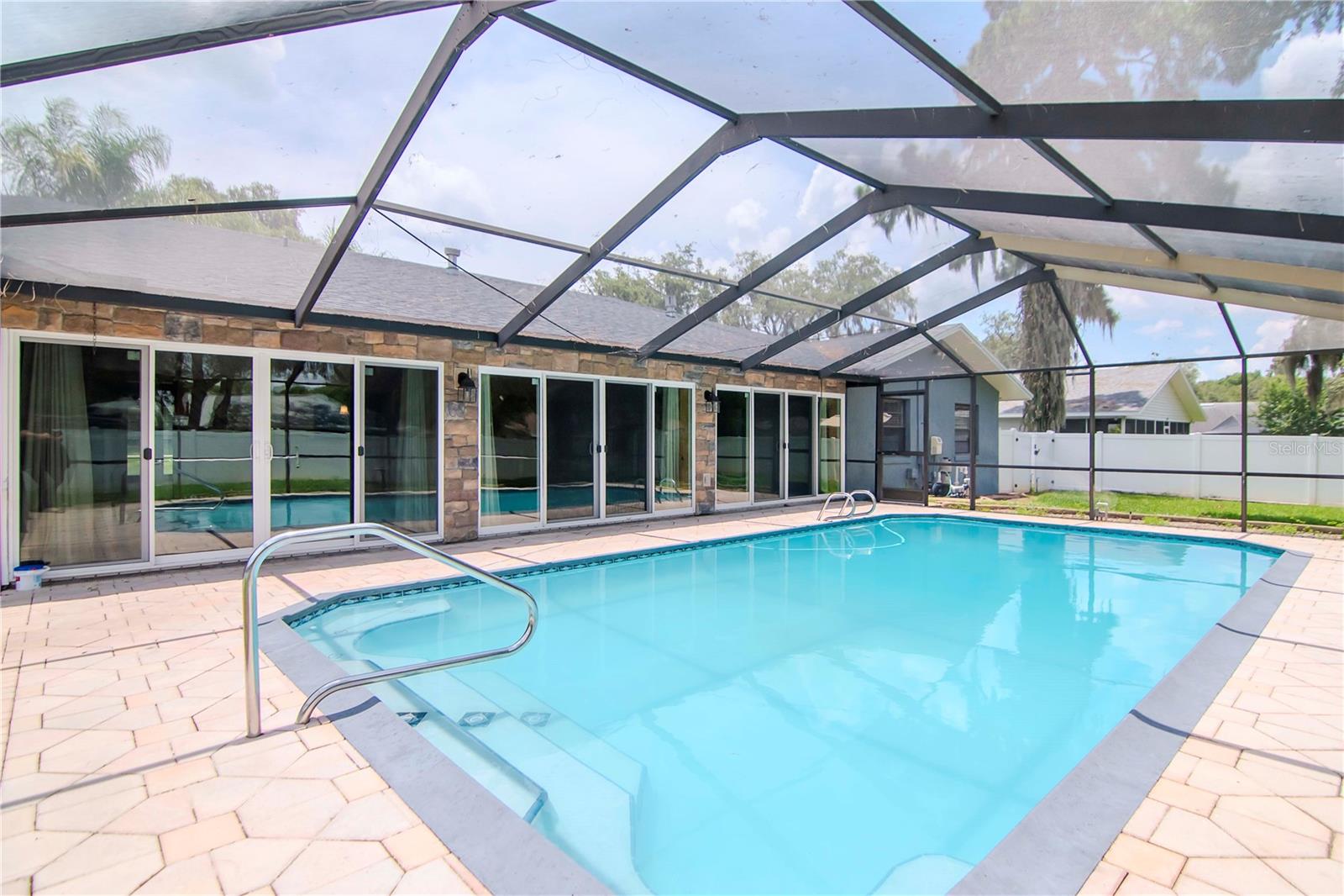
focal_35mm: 16
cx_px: 672
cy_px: 448
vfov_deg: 72.0
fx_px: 616
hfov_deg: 95.0
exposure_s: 1/2500
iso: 400
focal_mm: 11
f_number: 4
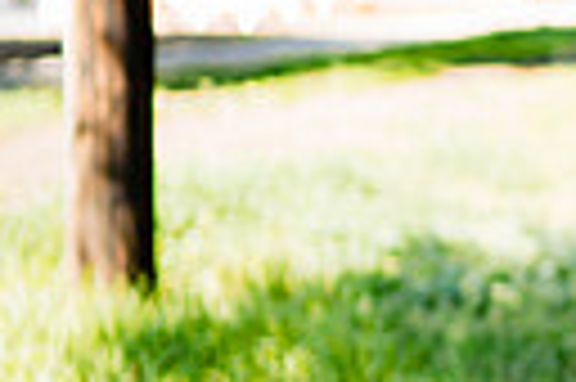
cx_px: 1348
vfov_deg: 7.2
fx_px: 3036
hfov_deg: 9.7
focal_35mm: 190
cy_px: 135
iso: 100
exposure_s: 1/400
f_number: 1.6
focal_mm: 35
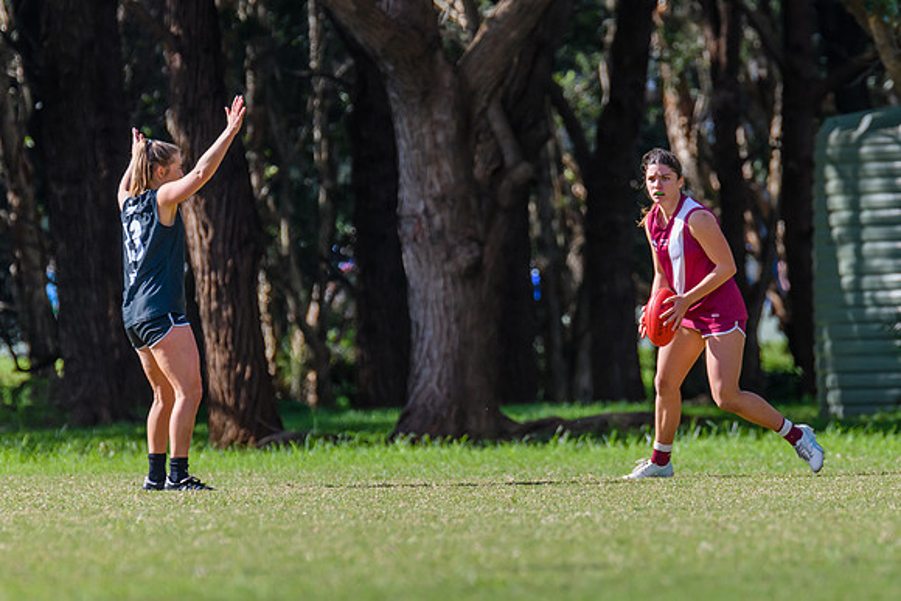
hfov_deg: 3.3
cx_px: 583
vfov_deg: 2.2
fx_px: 15506
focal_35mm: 619
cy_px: 314
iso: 800
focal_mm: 420
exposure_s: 1/1250
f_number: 7.1
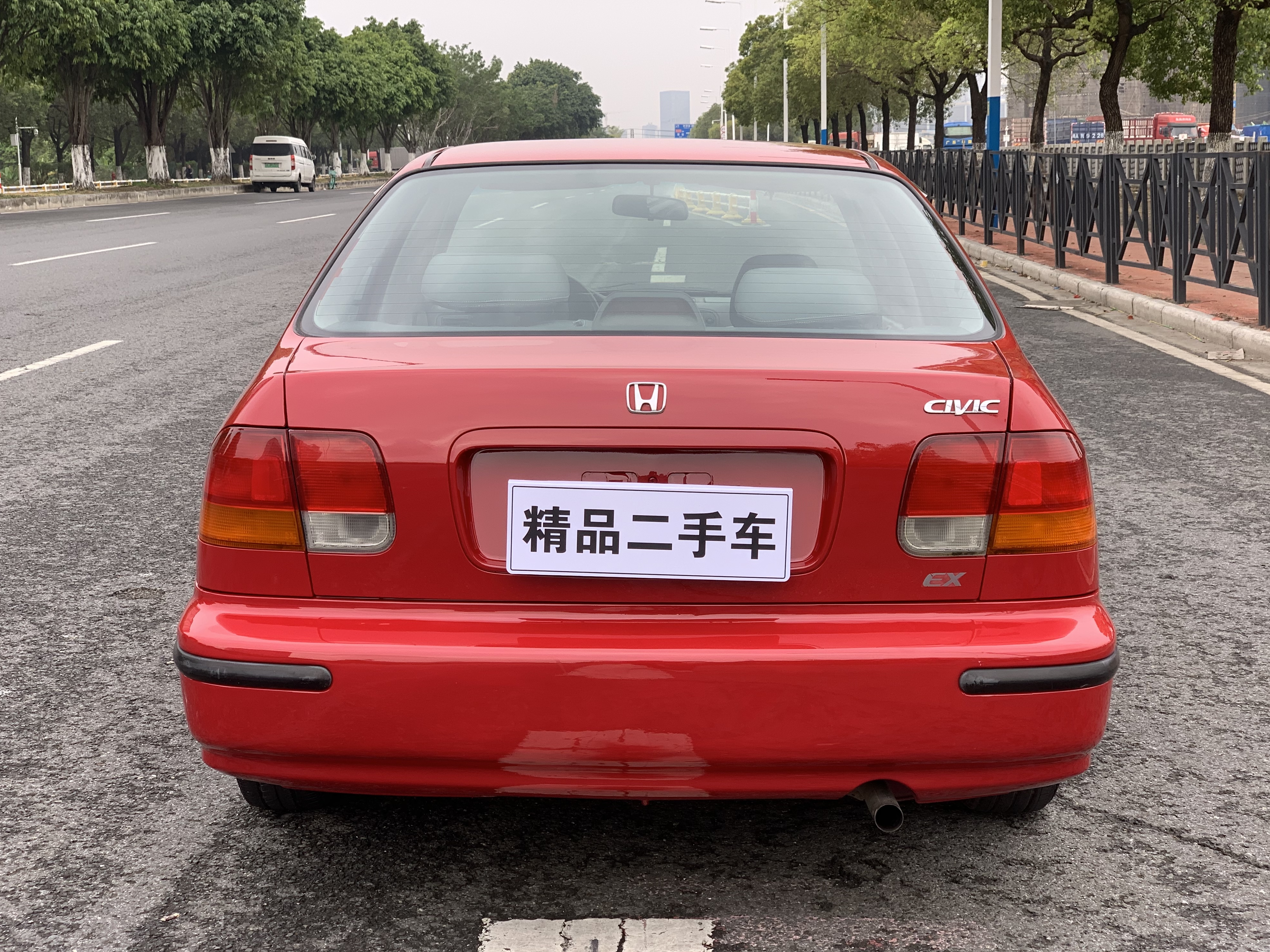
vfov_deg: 27.5
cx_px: 643
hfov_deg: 36.2
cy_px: 484
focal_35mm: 53
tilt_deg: -8.7
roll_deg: -0.3
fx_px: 1944
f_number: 2.4
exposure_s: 1/268
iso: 16
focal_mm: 6
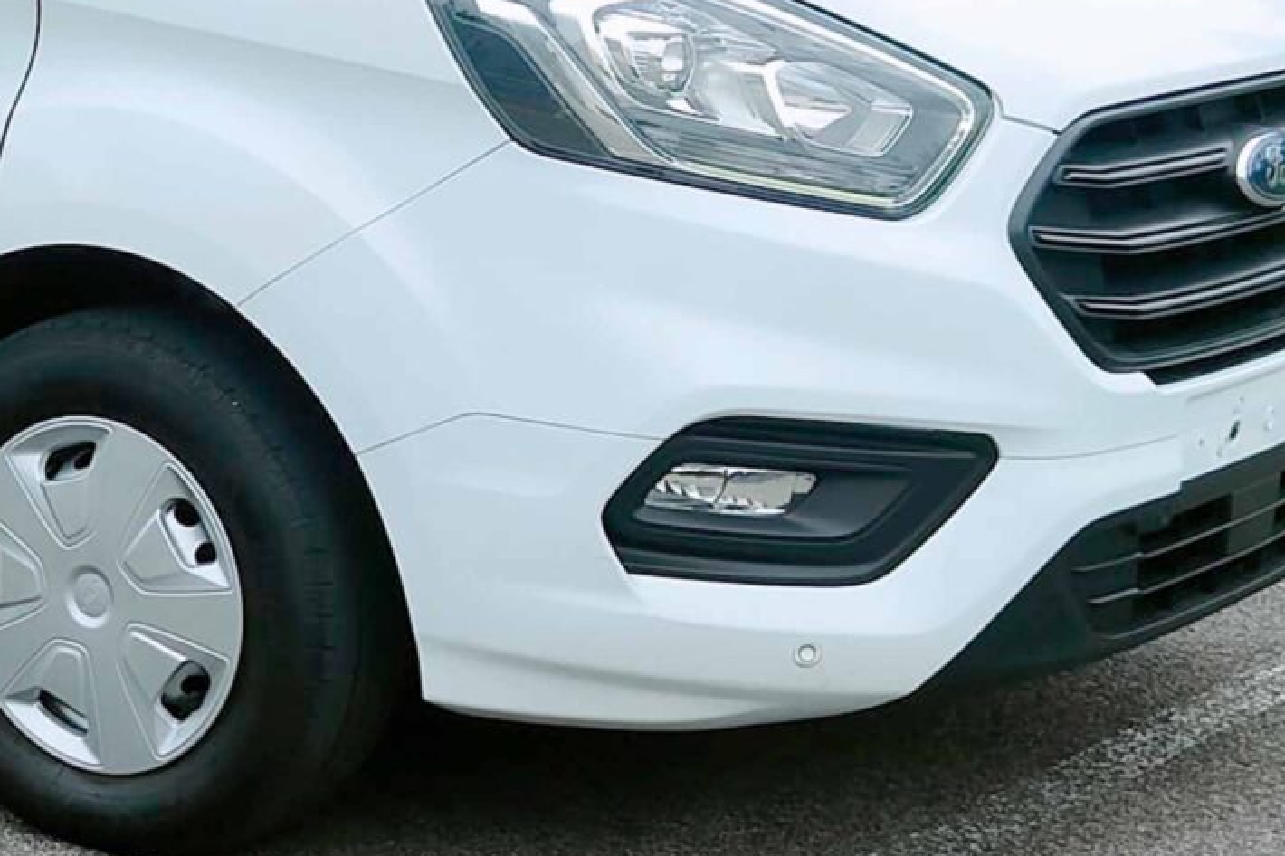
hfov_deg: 26.1
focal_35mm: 72
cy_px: 96
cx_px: -101
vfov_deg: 18.6
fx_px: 2569
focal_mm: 6.86
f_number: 1.8
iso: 80
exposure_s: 1/3200
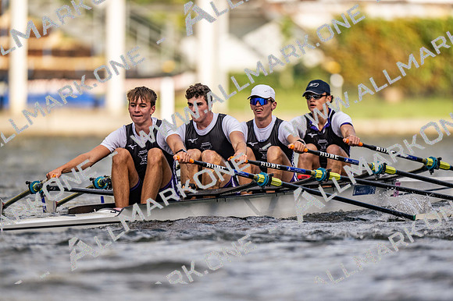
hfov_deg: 3.4
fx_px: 7547
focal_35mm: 600
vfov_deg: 2.3
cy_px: 150
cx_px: 226
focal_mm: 600
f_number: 4
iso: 250
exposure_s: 1/2500
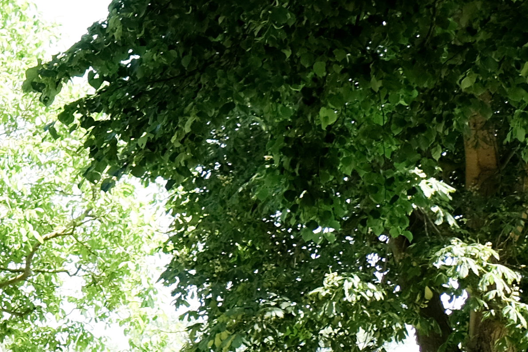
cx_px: -548
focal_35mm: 191
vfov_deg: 7.2
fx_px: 2801
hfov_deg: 9.9
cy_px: 100
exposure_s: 1/250
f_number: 4.5
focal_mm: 25.4
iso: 320
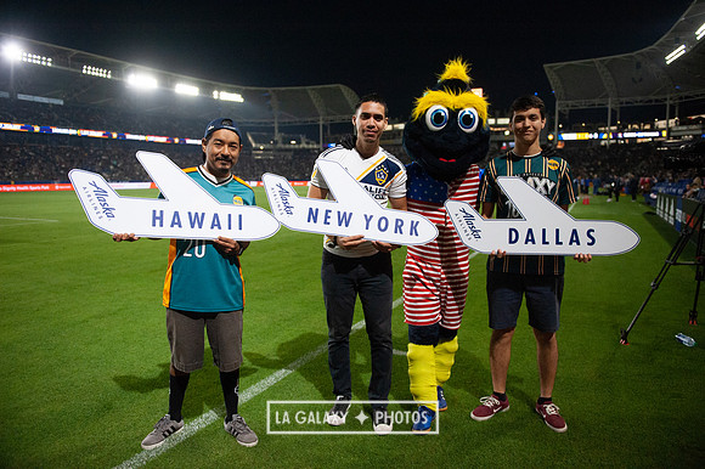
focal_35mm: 24
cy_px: 234
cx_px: 352
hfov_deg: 73.8
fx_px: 470
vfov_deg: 53.1
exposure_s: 1/3200
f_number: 2.8
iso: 2500
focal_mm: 24
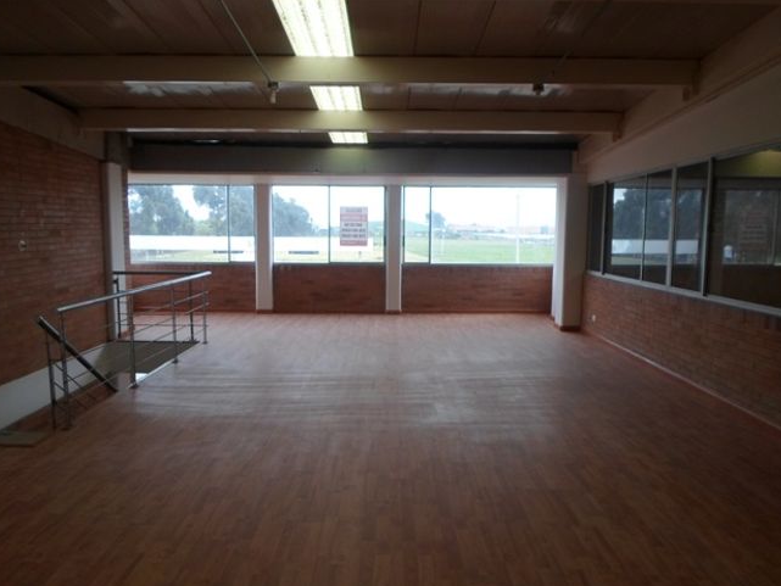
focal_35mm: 26
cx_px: 395
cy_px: 302
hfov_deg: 67.3
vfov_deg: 53.1
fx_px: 587
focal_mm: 4.5
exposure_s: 1/125
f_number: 2.5
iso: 80
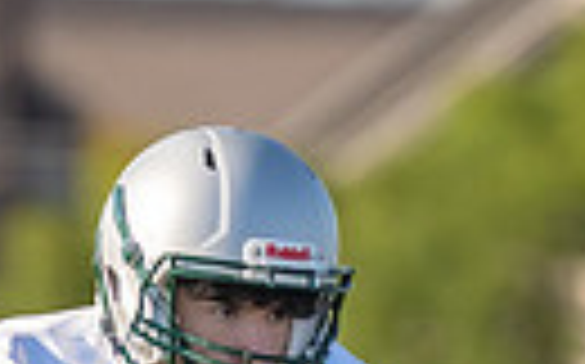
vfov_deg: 0.8
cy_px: 846
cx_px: 68
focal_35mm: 1635
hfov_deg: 1.3
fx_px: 26045
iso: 250
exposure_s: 1/5000
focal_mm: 200
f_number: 2.8
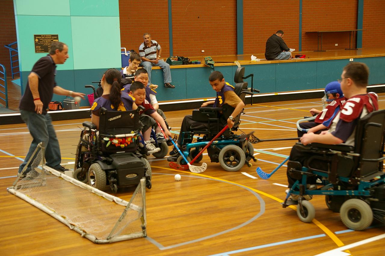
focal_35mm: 68
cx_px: 192
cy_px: 128
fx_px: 721
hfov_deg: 29.9
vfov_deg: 20.1
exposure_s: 1/30
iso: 400
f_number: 4.5
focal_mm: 45
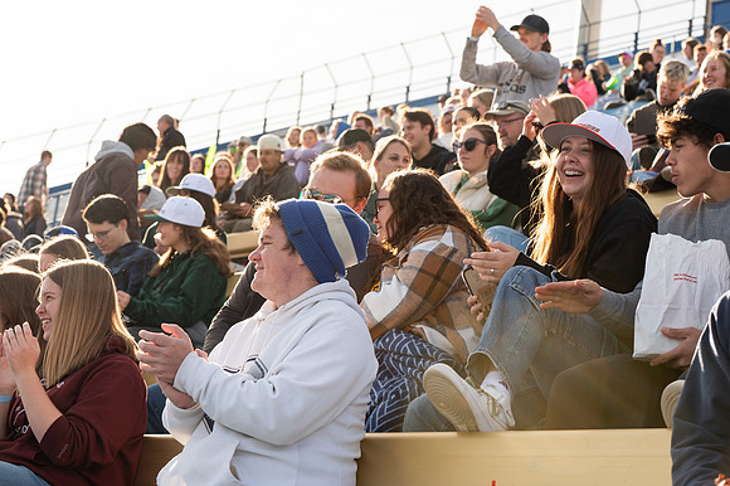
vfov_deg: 19.4
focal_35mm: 70
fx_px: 1419
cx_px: 365
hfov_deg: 28.9
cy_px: 243
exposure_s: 1/640
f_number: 5.6
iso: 320
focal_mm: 70
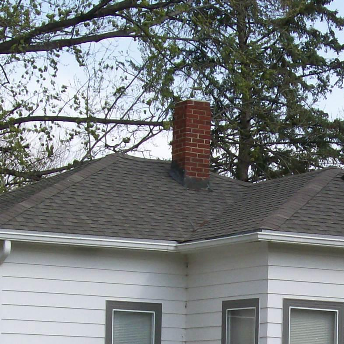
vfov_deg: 11.9
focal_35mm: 145
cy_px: 366
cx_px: 280
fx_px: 1630
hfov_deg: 12.0
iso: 80
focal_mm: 9.4
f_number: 6
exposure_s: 1/267
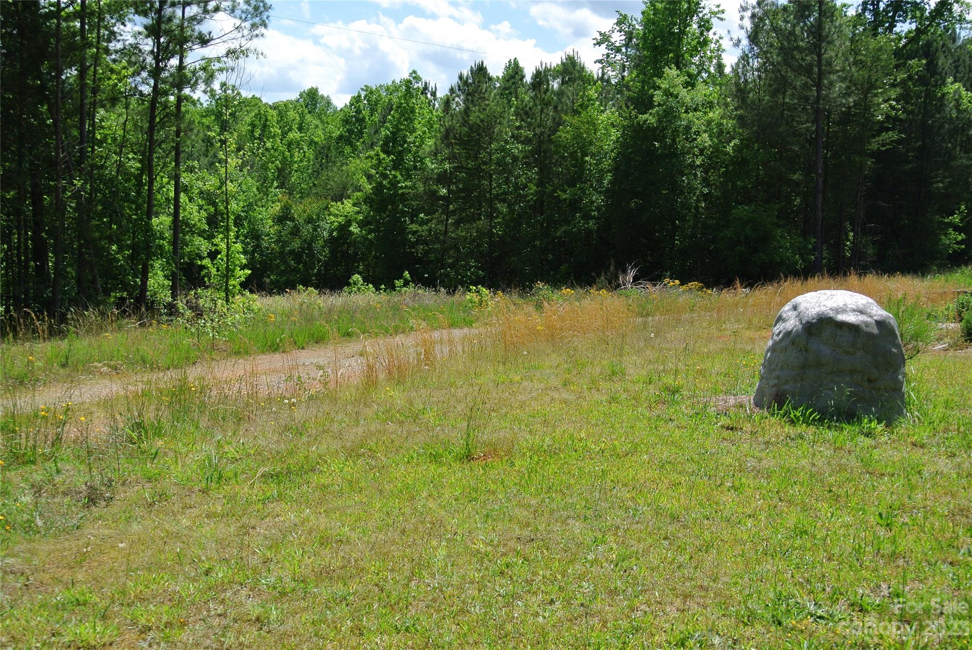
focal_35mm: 45
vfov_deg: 29.9
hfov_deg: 43.6
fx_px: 1216
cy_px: 325
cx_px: 486
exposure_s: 1/640
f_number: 4.5
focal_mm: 16.9
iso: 100
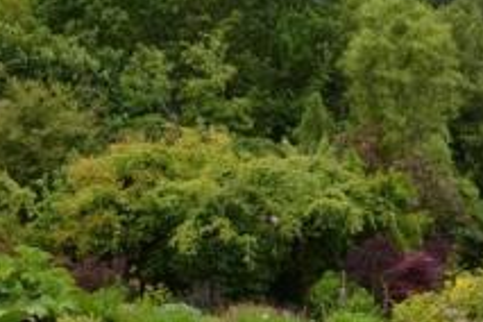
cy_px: 203
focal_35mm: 83
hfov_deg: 24.2
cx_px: 110
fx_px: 1113
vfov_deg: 16.4
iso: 100
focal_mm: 18
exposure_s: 1/160
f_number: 3.5
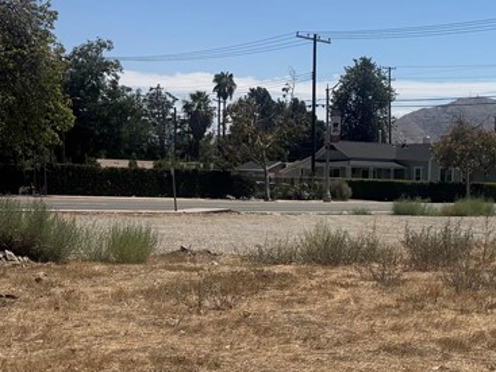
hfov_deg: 28.3
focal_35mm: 67
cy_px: 312
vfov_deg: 21.6
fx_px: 960
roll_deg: -1.1
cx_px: 407
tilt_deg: -8.3
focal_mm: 6.76
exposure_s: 1/7092
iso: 80
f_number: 1.78
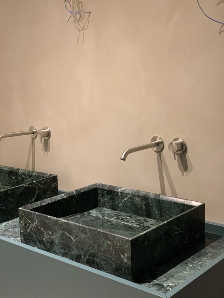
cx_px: 112
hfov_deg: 28.0
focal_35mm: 52
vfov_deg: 36.8
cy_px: 149
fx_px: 449
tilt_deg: -9.6
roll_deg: +3.3
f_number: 2.4
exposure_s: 1/33
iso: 400
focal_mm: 6
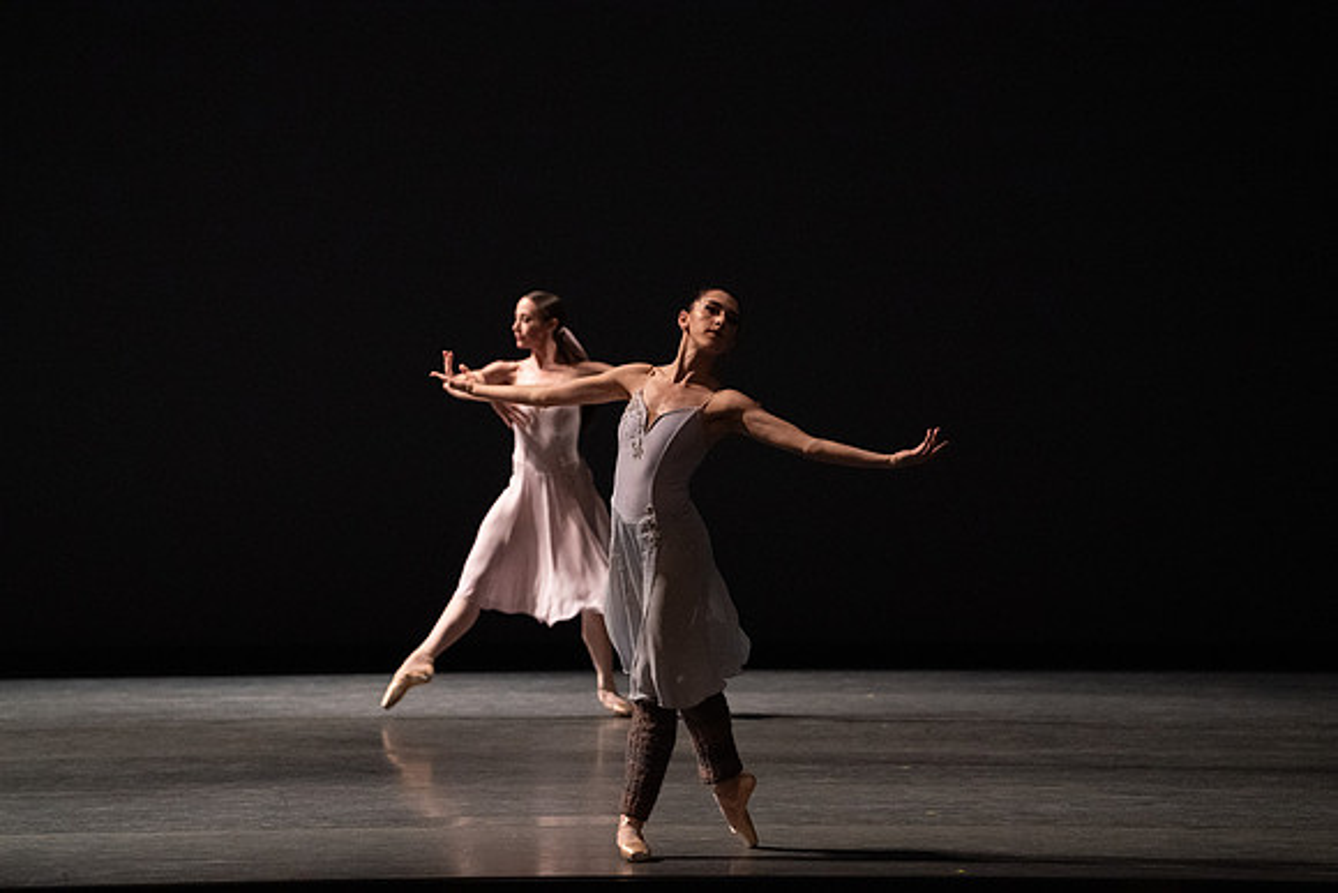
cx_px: 669
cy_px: 446
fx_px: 7435
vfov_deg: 6.9
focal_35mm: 200
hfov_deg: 10.3
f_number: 5
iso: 12800
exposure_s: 1/400
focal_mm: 200
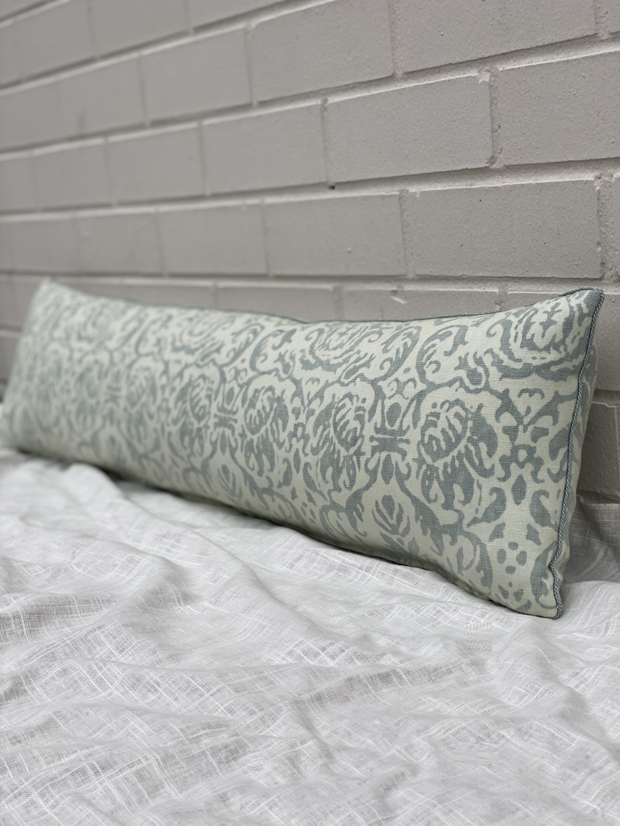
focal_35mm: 52
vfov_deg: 36.8
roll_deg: +5.2
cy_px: 413
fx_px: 1242
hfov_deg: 28.0
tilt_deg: -9.7
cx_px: 310
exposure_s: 1/300
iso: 20
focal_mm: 6
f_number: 2
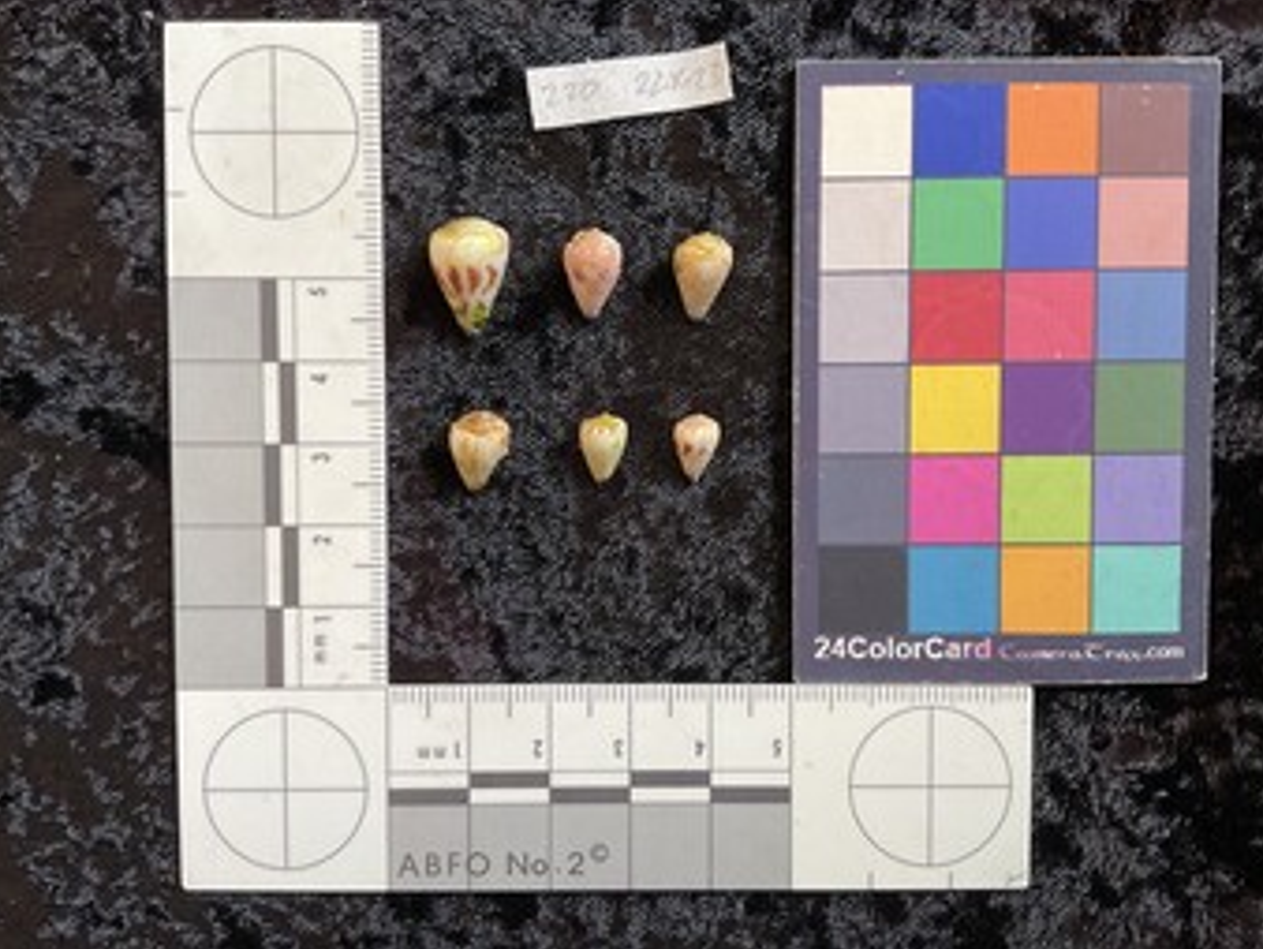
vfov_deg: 46.8
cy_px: 461
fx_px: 1095
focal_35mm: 30
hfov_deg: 59.9
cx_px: 646
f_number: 1.8
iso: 64
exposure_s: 1/100
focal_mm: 3
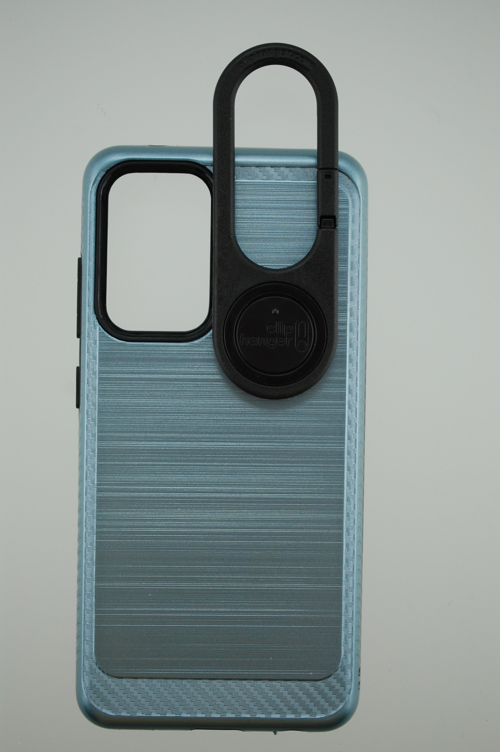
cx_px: 250
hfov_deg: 23.7
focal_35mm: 57
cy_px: 376
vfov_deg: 35.1
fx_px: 1190
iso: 400
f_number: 5.3
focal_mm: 38
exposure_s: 1/30
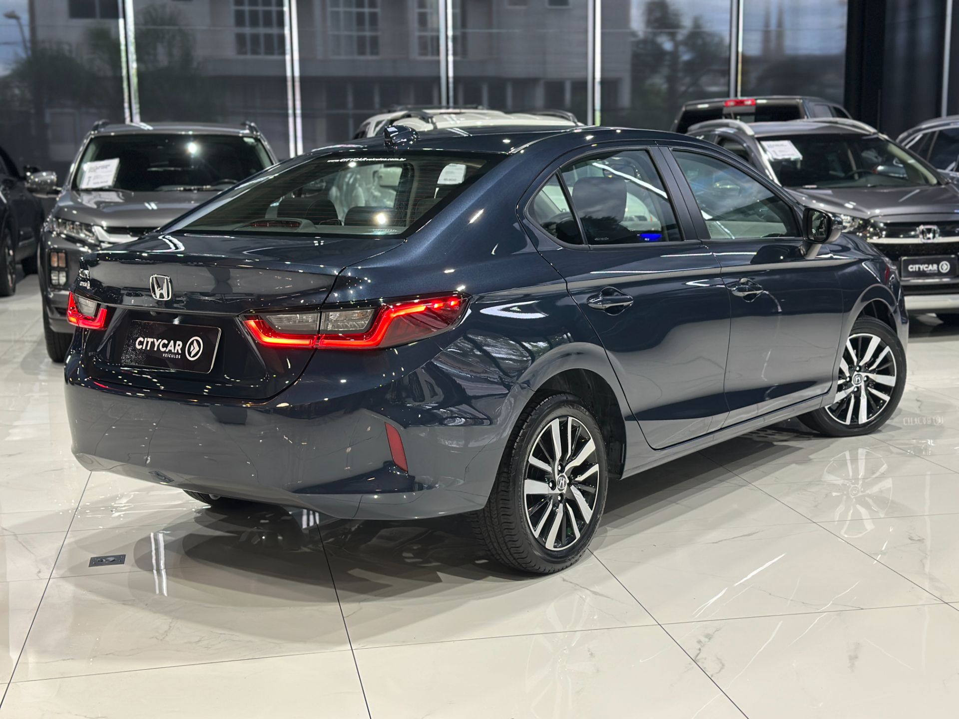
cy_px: 360
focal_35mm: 48
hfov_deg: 39.7
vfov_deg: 30.3
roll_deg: +0.2
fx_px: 1330
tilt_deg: -9.2
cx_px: 480
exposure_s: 1/60
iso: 160
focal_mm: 6.86
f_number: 1.78
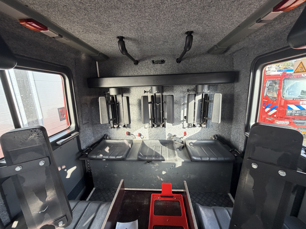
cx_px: 153
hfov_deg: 102.1
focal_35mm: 14
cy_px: 114
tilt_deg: -14.0
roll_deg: +2.6
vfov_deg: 85.7
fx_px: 124
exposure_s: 1/121
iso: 160
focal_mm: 2.22
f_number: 2.2
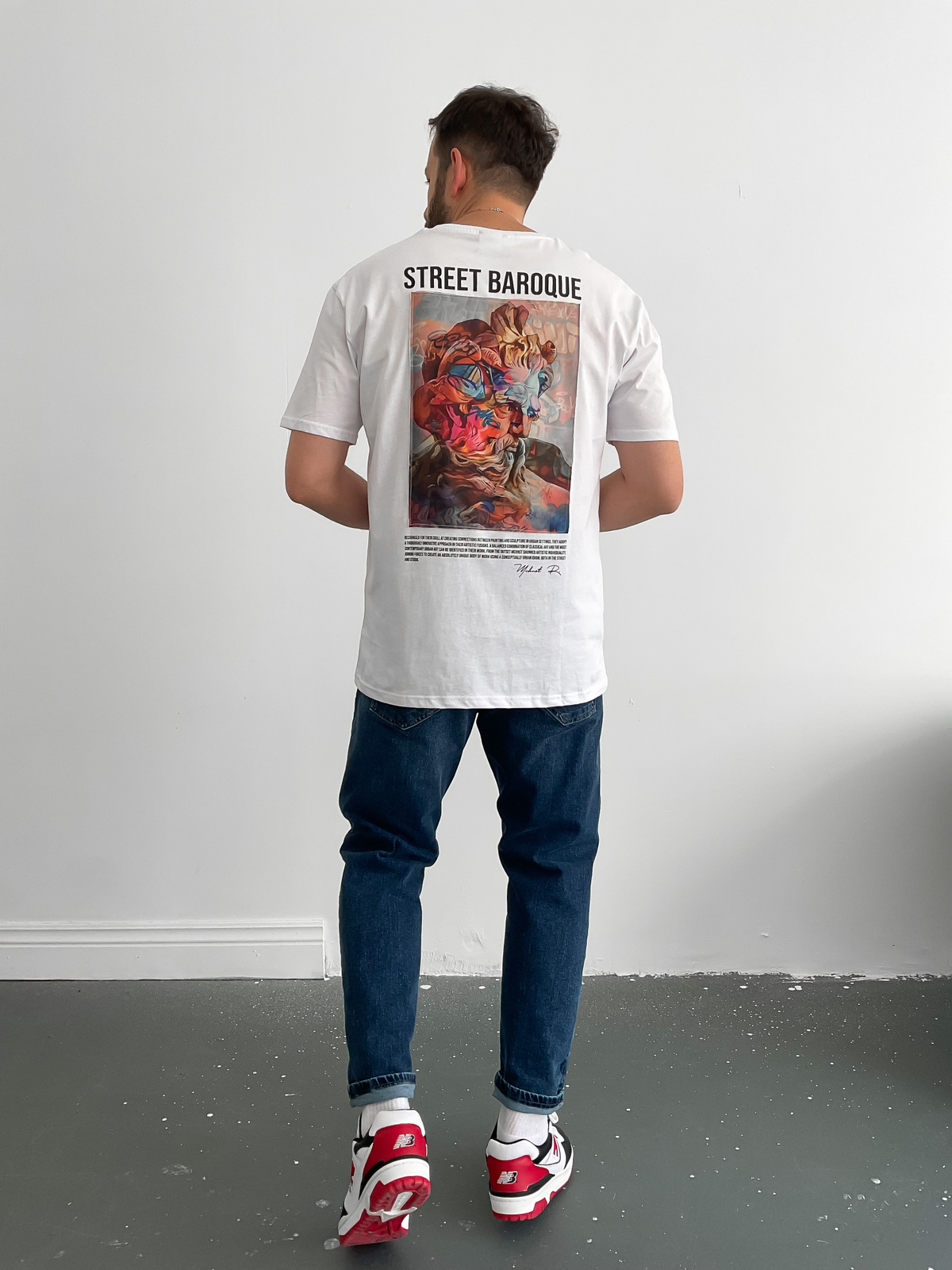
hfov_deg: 48.2
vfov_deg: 61.7
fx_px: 1063
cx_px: 476
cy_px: 635
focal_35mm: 29
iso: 32
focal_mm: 3
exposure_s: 1/120
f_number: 1.8
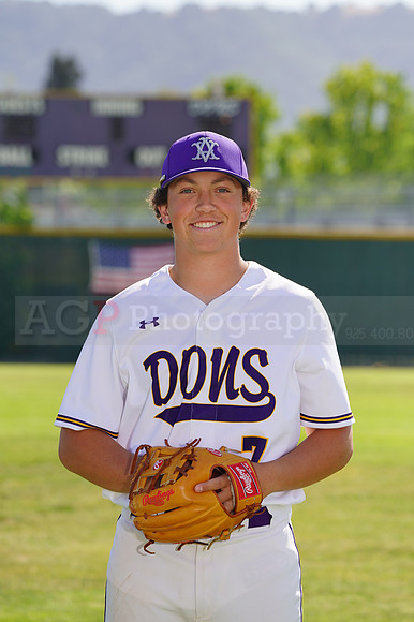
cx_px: 207
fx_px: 3817
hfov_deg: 6.2
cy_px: 311
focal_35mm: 221
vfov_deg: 9.3
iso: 100
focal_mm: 221
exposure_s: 1/250
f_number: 8
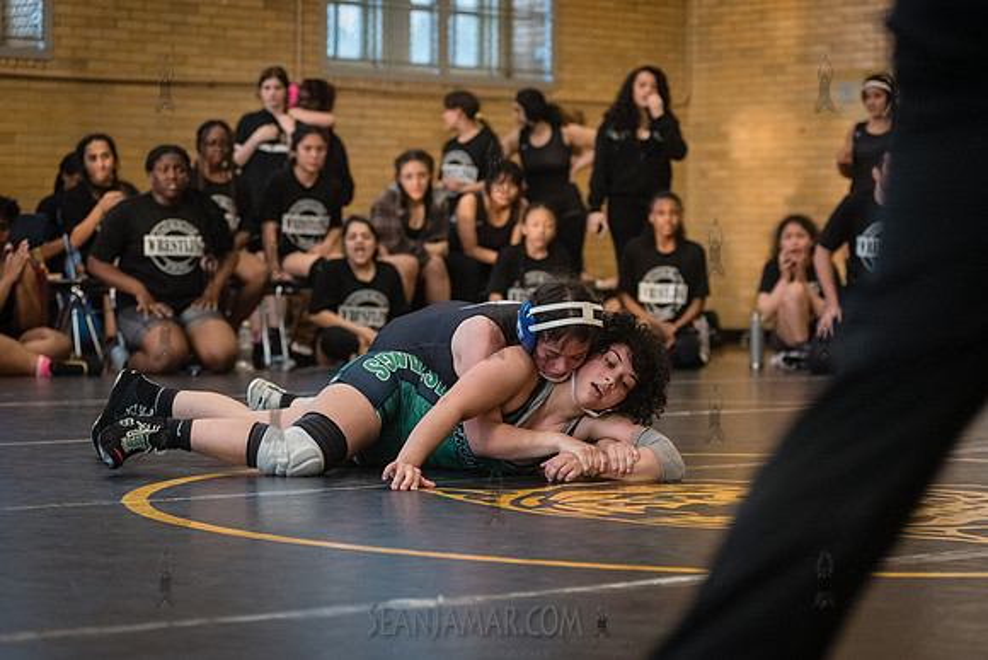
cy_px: 333
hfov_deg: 19.6
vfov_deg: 13.2
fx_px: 2858
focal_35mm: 104
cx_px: 531
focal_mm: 92
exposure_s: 1/400
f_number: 3.5
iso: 5000
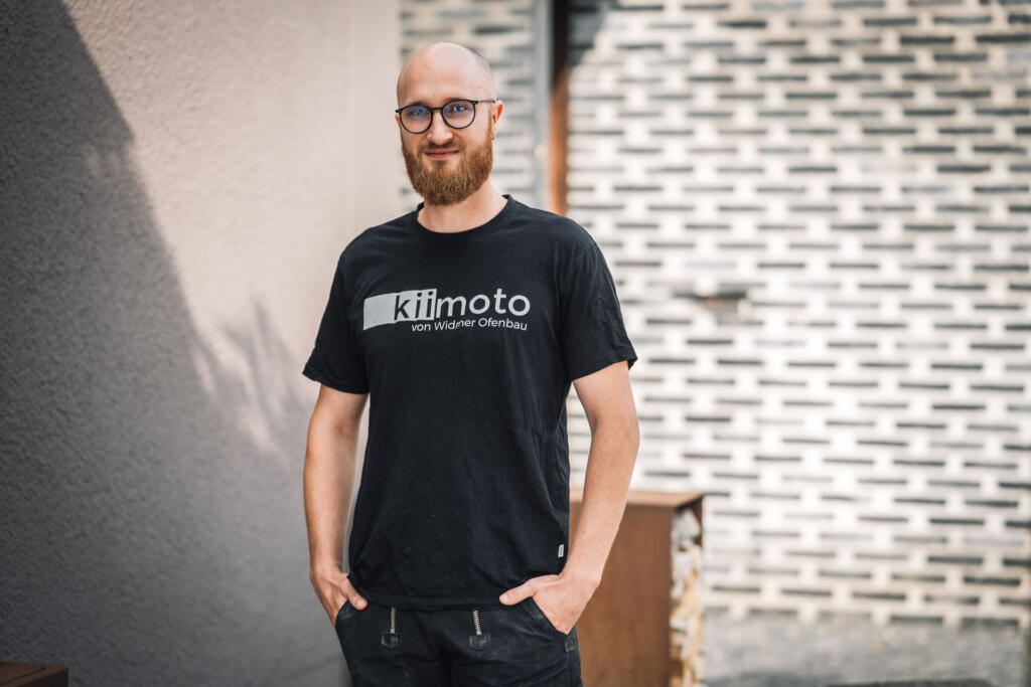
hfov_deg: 23.9
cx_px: 516
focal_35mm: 85
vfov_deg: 16.1
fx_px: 2434
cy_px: 344
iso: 100
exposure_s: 1/800
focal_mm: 85
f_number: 2.2
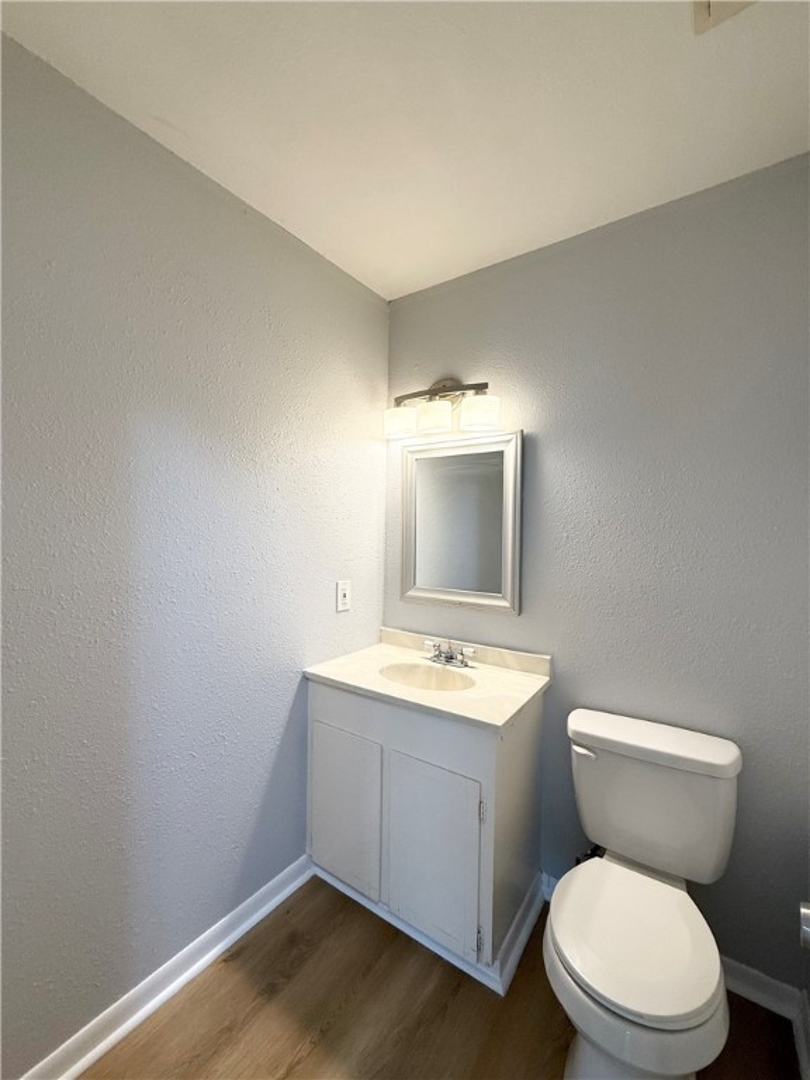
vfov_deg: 102.1
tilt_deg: -0.6
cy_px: 540
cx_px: 405
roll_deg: -1.2
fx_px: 437
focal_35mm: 14
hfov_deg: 85.7
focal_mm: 2.22
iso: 125
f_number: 2.2
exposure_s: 1/120
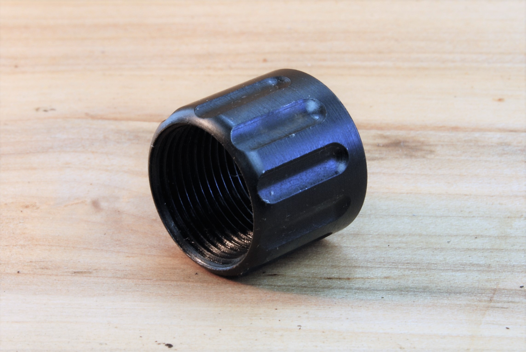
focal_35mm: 82
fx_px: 1207
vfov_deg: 16.6
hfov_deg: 24.6
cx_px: 263
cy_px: 176
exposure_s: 1/5
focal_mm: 55
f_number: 20
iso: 200
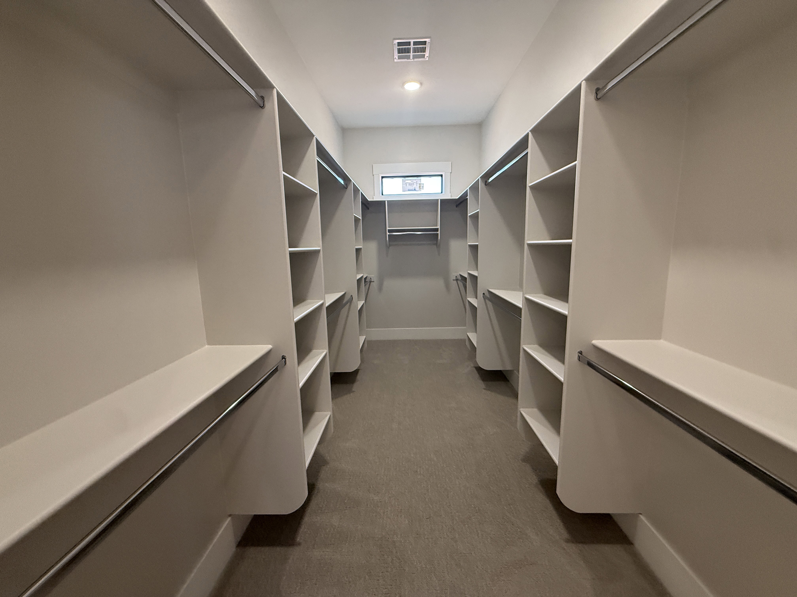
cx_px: 398
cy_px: 298
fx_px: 322
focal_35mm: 14
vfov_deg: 85.7
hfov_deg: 102.1
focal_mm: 2.22
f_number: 2.2
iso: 400
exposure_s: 1/120
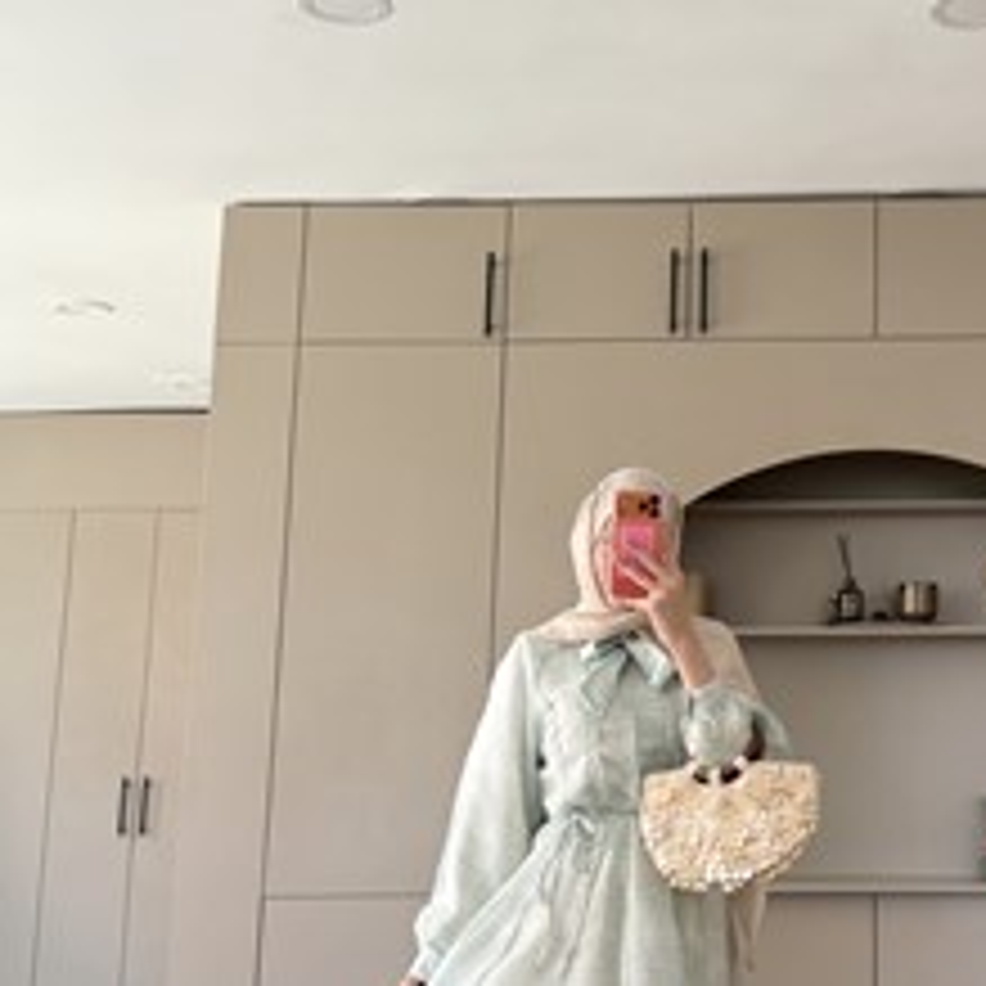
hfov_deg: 41.3
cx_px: 662
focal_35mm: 40
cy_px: 894
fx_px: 1289
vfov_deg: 38.8
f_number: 1.78
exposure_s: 1/121
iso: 100
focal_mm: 6.76
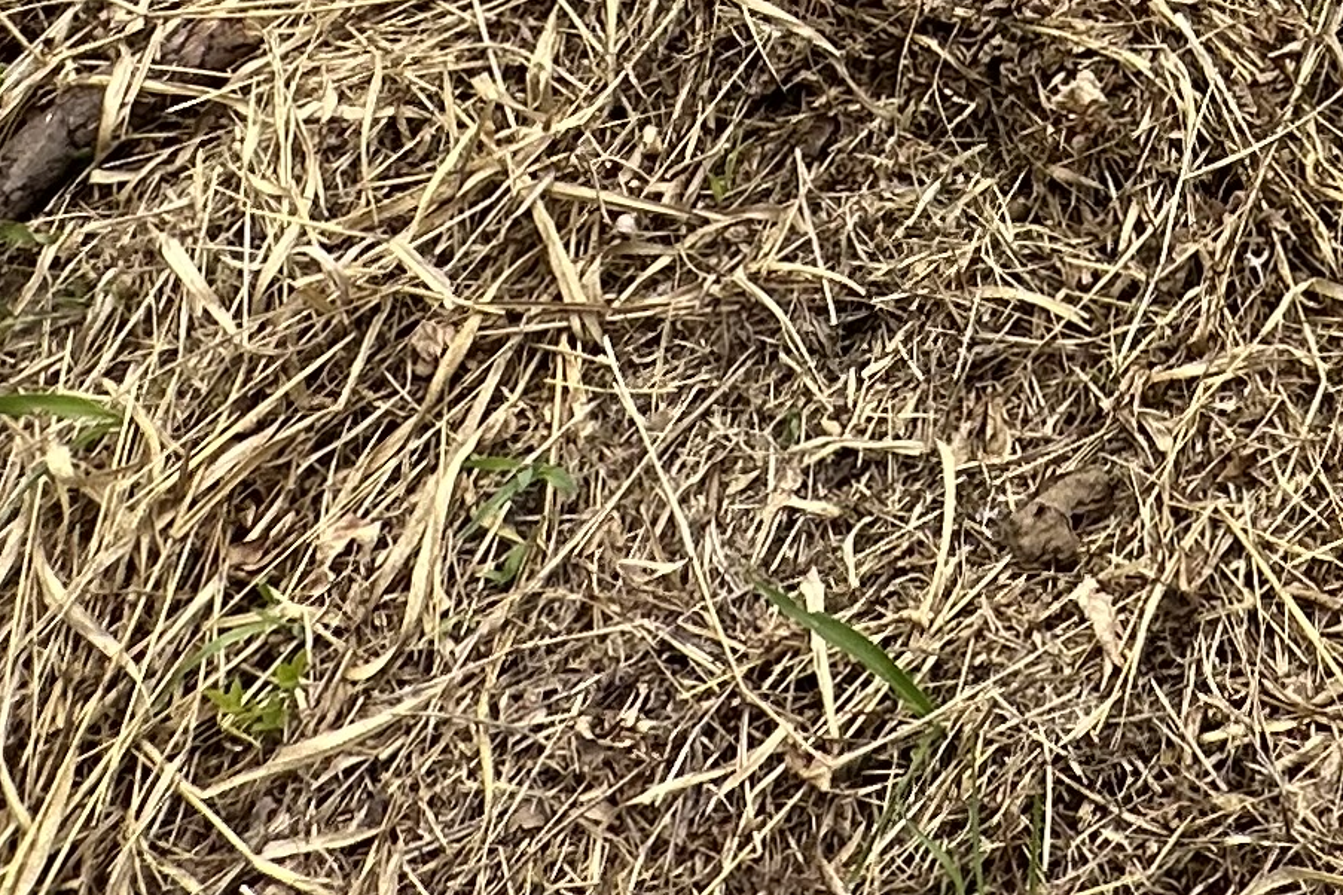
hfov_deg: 25.9
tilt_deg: -18.3
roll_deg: -3.1
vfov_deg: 15.3
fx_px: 2425
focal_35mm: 65
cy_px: -1048
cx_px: 1803
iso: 40
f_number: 2.2
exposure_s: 1/1159
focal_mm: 2.22
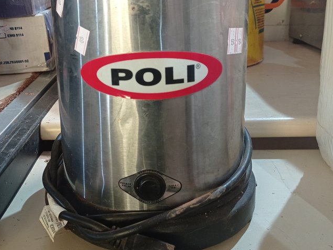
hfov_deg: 41.8
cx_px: 126
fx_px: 433
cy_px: 74
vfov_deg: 31.8
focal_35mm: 45
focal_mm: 4.7
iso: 363
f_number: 1.79
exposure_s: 1/30
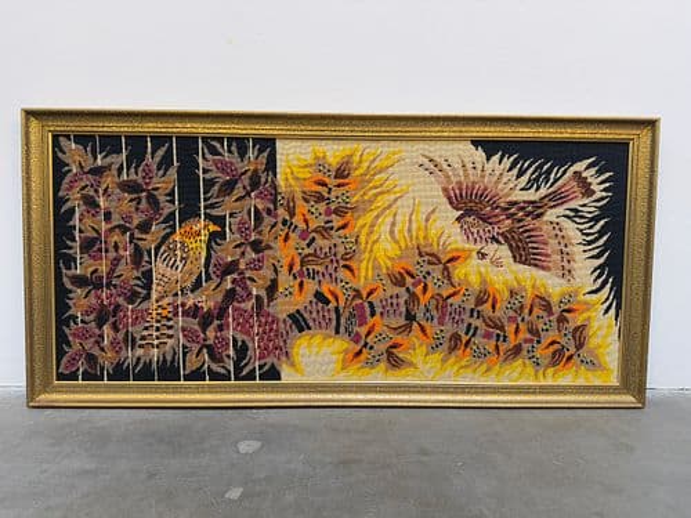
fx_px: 479
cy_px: 259
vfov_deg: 56.8
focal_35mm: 24
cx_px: 346
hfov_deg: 71.6
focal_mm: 6.76
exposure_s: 1/60
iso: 100
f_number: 1.78
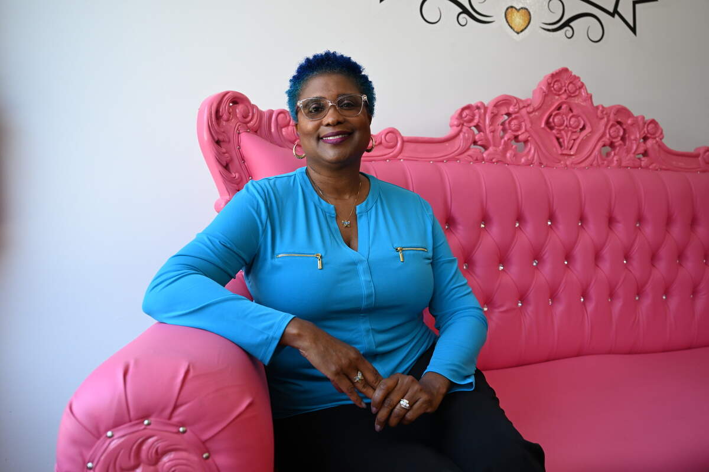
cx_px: 354
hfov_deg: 61.1
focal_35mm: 30
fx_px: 601
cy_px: 236
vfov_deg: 43.0
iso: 1000
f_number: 4
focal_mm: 30.5
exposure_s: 1/500
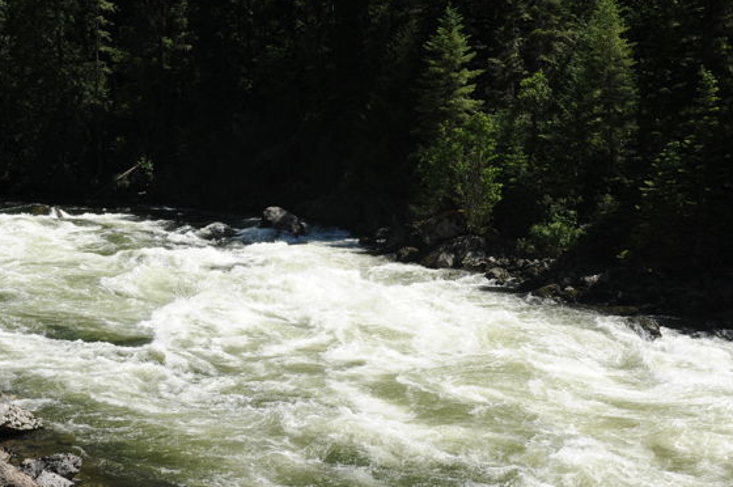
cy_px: 312
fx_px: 1017
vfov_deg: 26.8
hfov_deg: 39.5
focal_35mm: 50
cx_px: 305
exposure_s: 1/250
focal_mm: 35
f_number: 11
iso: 200
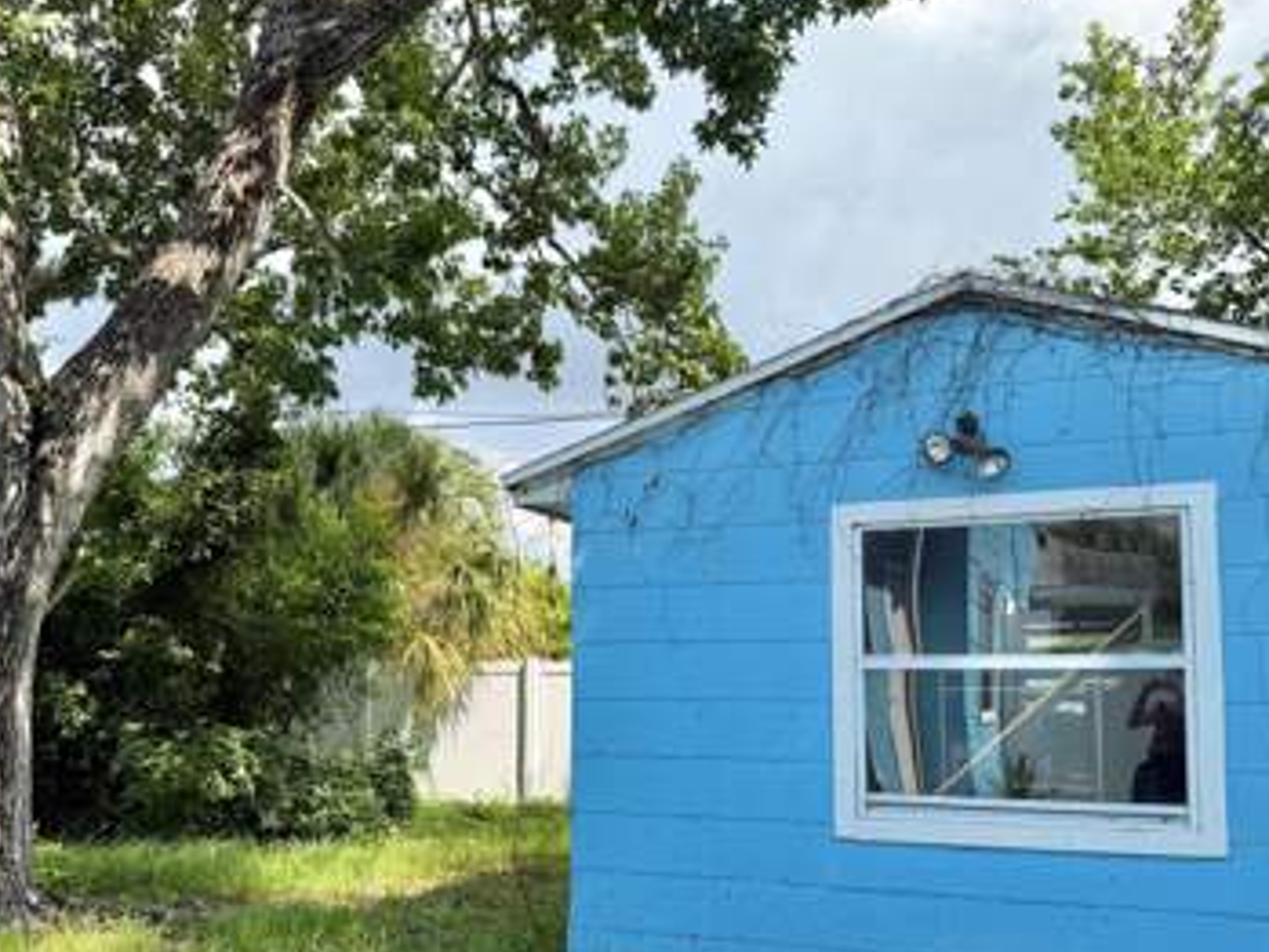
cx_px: 644
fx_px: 1210
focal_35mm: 33
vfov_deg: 42.6
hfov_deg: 55.3
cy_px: 600
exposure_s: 1/1653
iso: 80
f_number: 1.78
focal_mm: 6.76
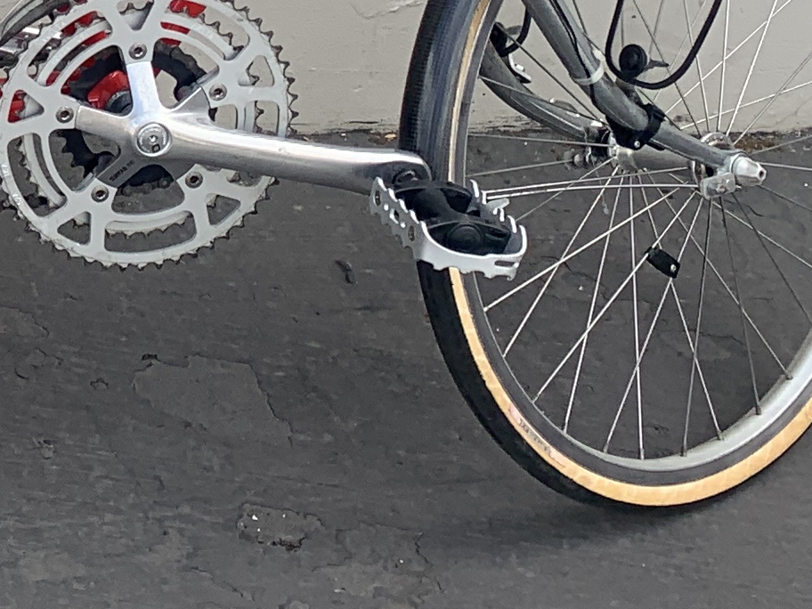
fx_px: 2698
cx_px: -647
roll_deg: +0.8
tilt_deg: -22.2
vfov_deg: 12.1
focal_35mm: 115
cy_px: -368
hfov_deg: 14.9
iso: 25
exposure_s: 1/822
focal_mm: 4.25
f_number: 1.8
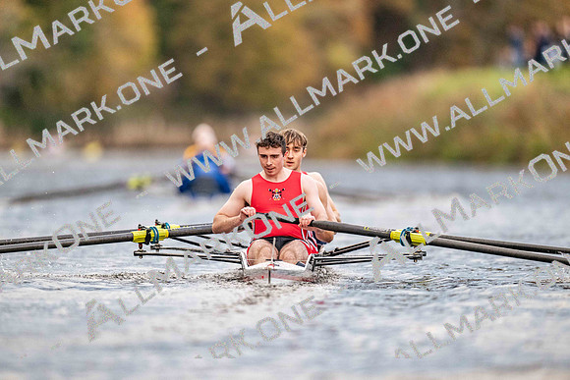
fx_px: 9502
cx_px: 285
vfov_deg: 2.3
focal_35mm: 600
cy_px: 190
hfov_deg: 3.4
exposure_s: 1/2500
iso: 4000
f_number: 4
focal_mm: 600
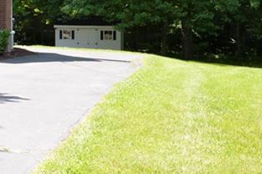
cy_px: 3
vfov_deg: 14.2
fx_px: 691
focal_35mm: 95
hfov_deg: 18.5
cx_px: -154
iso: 400
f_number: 9
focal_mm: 29
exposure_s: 1/125
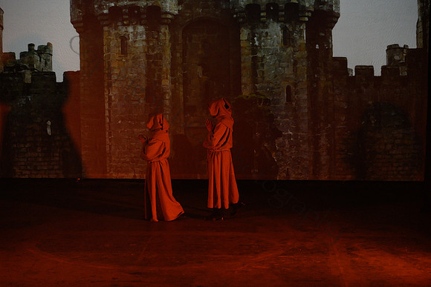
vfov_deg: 19.5
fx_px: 838
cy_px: 144
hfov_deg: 28.8
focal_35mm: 70
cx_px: 216
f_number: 3.5
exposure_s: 1/80
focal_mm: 70
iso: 1250
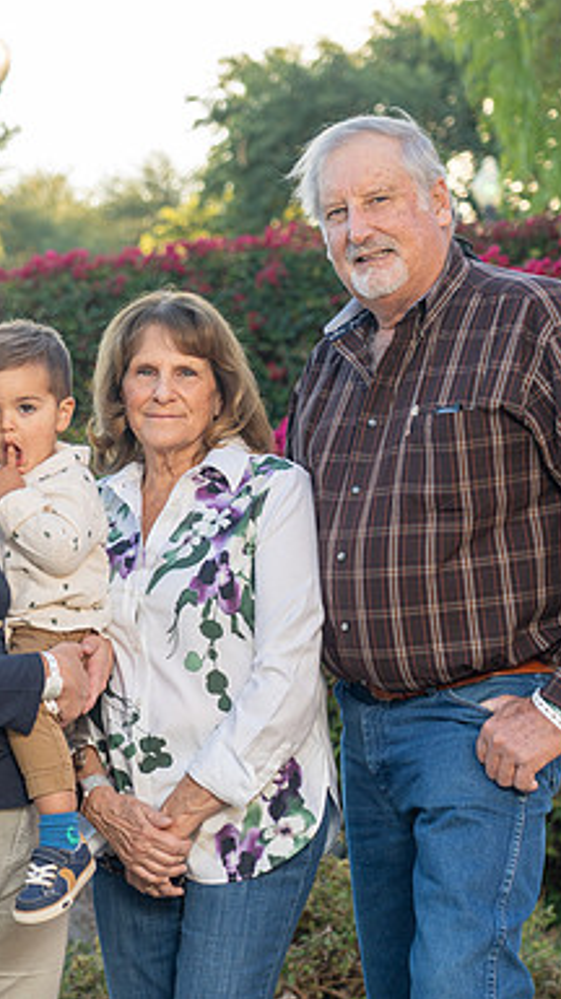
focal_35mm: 90
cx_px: 62
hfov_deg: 13.3
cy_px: 500
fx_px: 2385
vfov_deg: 23.7
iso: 160
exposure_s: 1/200
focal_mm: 57
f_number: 4
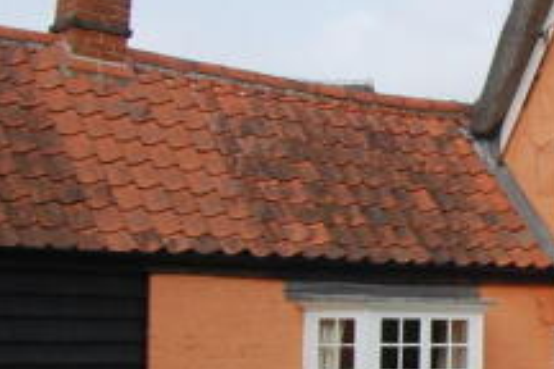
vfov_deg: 15.0
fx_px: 1400
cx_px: 836
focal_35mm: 91
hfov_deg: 19.5
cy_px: 241
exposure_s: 1/320
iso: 200
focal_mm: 20
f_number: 9
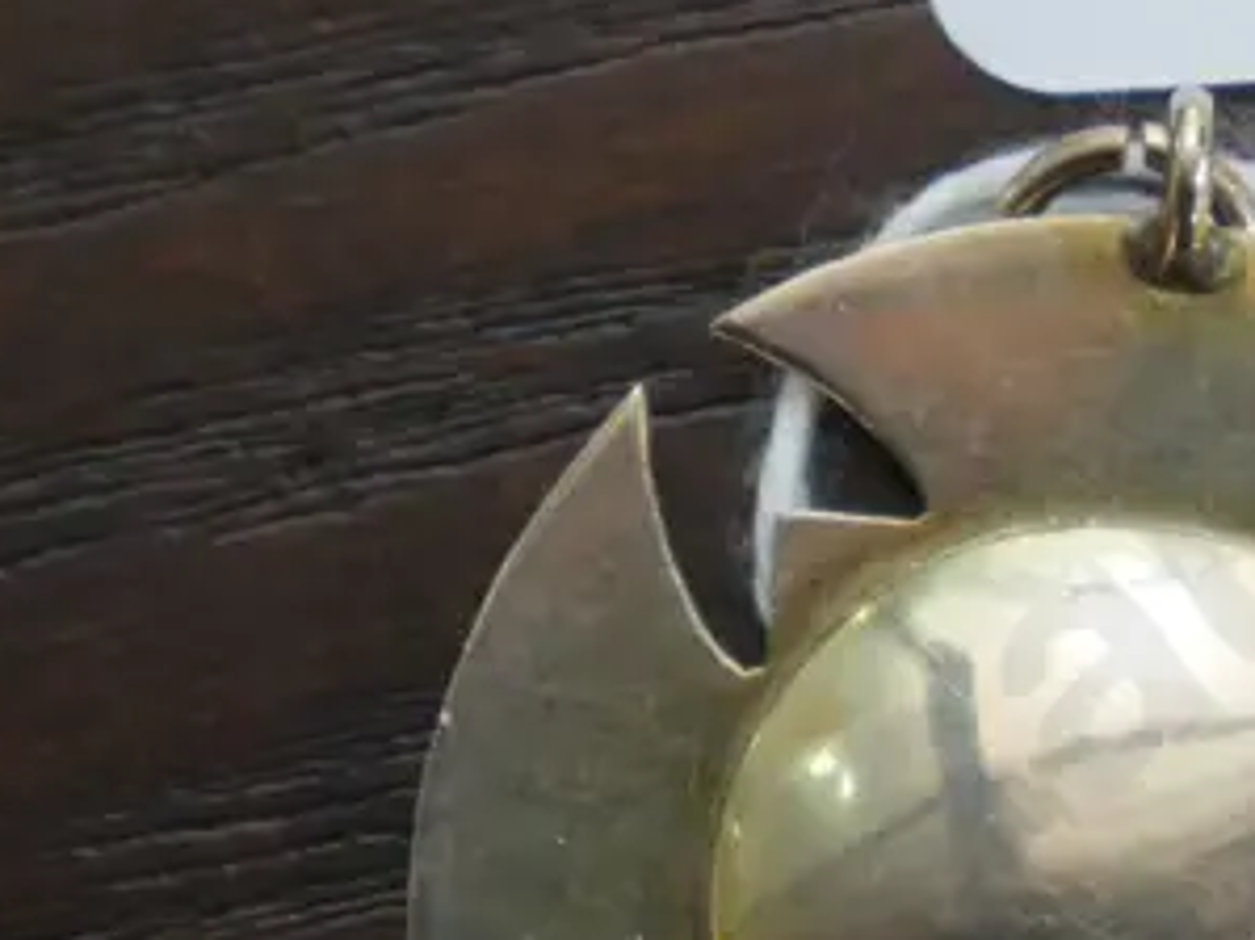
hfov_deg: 6.9
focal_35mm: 288
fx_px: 10437
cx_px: 1297
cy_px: 529
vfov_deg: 5.2
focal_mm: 42
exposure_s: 1/40
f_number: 5.6
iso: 3200
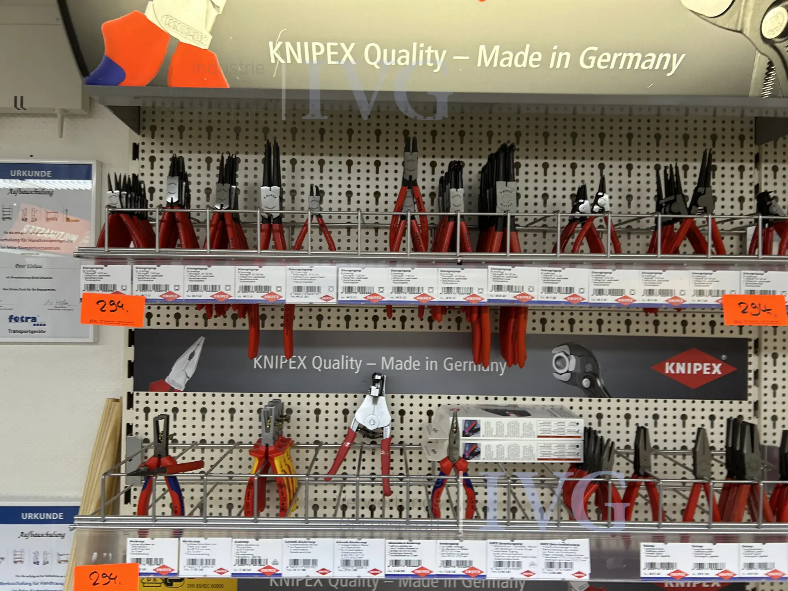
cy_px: 296
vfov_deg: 53.1
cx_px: 394
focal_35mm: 26
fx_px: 592
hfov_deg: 67.3
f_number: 1.5
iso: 125
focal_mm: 5.7
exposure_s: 1/50
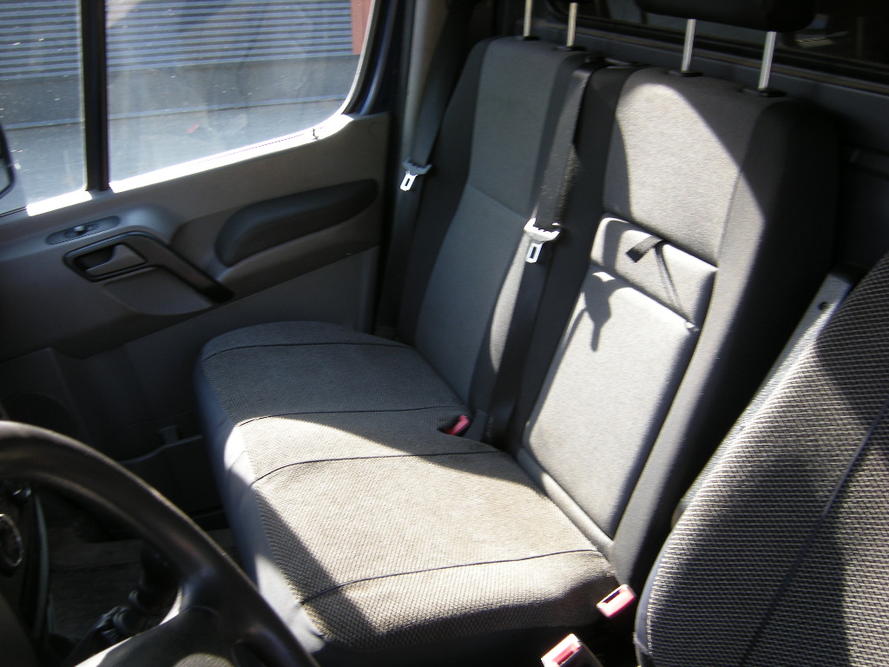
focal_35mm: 31
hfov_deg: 58.4
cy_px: 334
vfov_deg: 45.4
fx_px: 796
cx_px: 444
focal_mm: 5.3
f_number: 2.9
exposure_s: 1/56.1
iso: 64
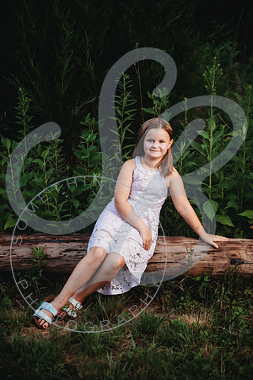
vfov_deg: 35.6
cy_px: 190
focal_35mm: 56
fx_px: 590
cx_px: 126
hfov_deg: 24.2
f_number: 2.8
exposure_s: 1/400
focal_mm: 56
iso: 160
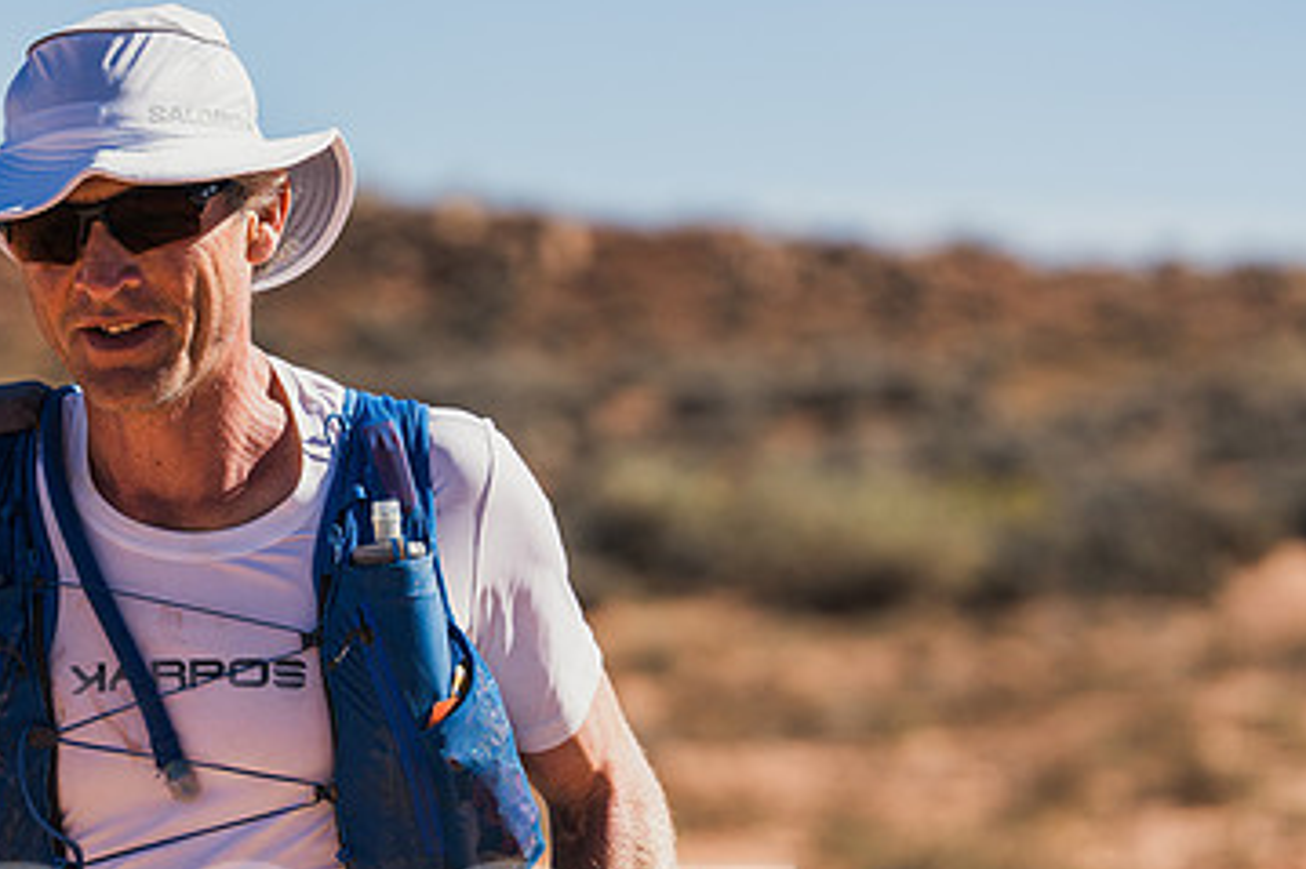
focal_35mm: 182
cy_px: 551
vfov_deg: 7.5
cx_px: 276
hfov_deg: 11.3
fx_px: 6599
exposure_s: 1/2500
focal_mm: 107
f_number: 2.8
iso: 100
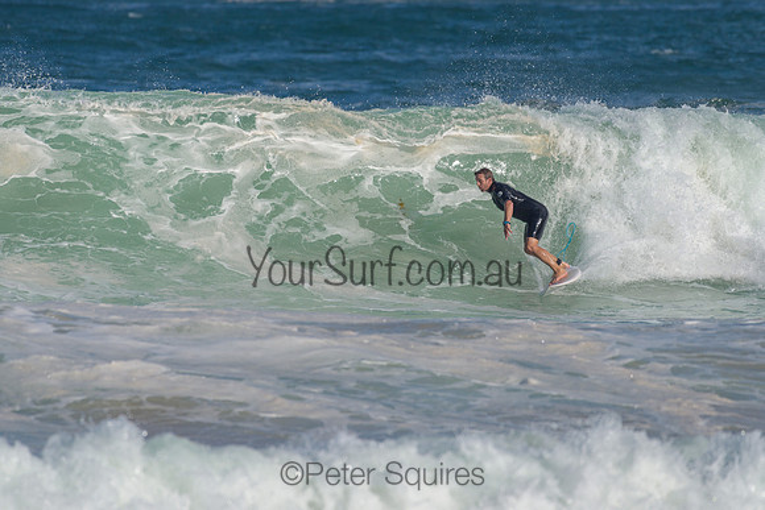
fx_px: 13020
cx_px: 419
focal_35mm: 613
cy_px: 201
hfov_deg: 3.4
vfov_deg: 2.2
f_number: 5.6
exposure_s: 1/2000
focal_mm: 500
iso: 125
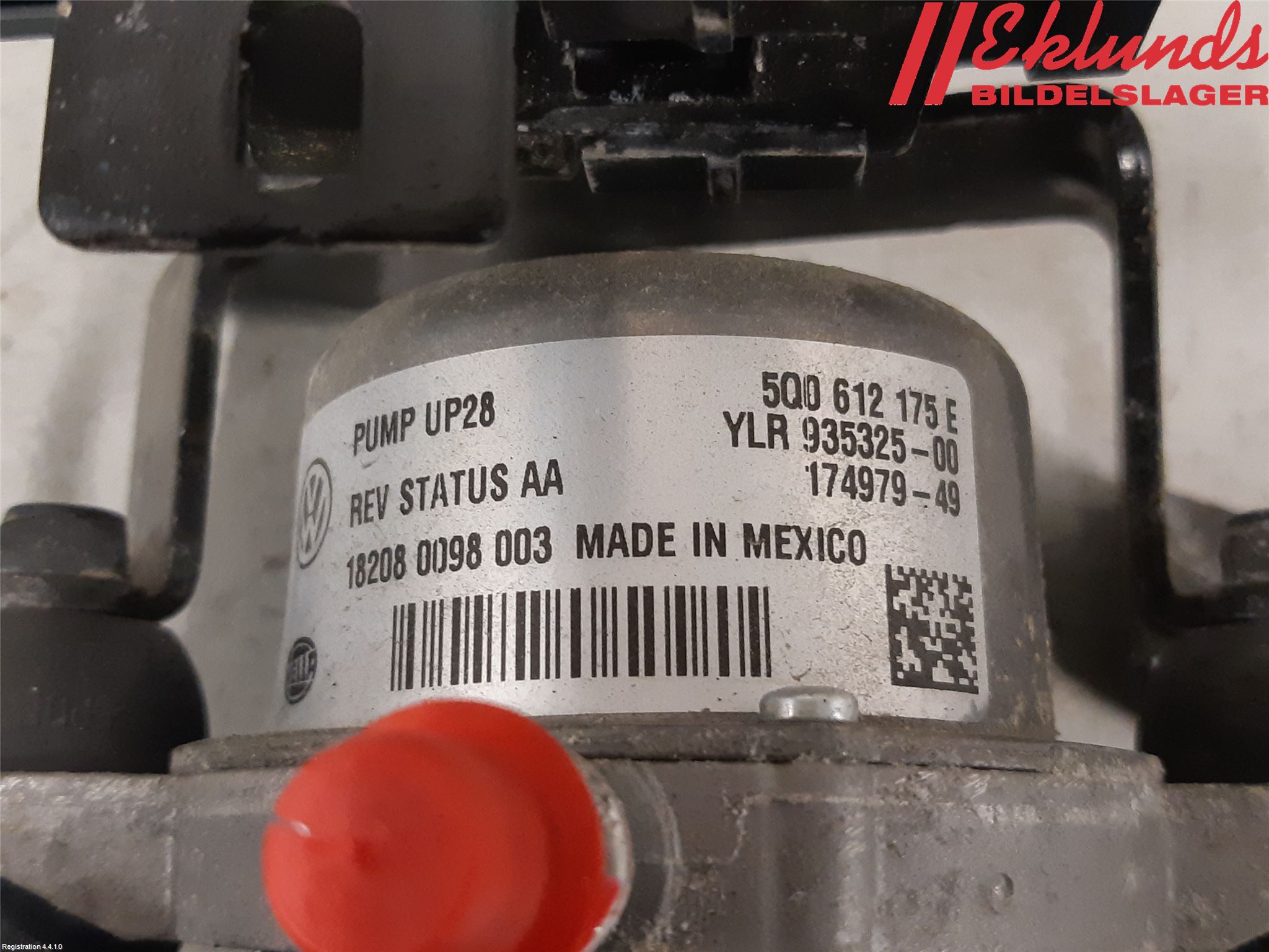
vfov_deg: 53.1
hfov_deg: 67.3
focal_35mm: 26
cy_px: 476
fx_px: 953
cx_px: 634
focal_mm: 3.93
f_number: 1.7
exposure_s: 1/50
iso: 320
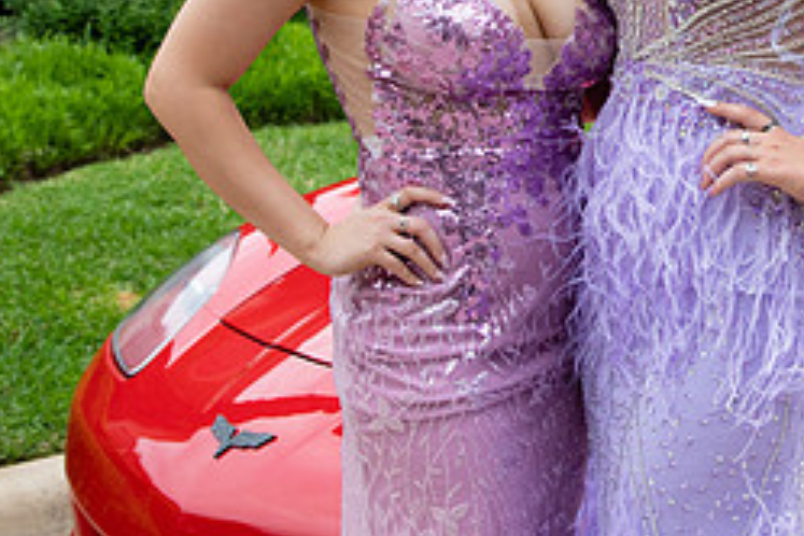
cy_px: 24
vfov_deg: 16.0
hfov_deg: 22.8
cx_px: 888
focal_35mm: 84
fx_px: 1876
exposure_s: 1/1000
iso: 500
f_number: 2.8
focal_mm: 24
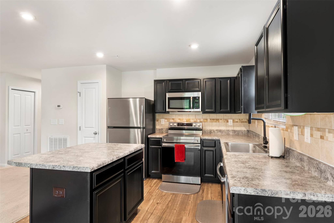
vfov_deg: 60.7
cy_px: 112
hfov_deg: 82.6
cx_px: 167
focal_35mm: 20
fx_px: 190
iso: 800
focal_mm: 20.5
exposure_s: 1/4
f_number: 7.1
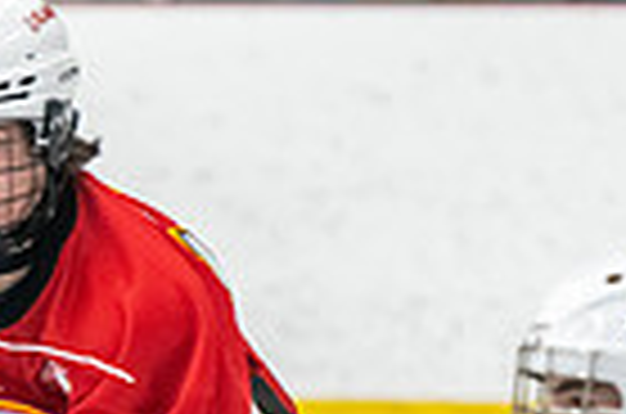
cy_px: 709
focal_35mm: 616
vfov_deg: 2.2
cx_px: 90
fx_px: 10687
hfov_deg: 3.4
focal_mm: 135
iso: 3200
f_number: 2.8
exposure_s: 1/800
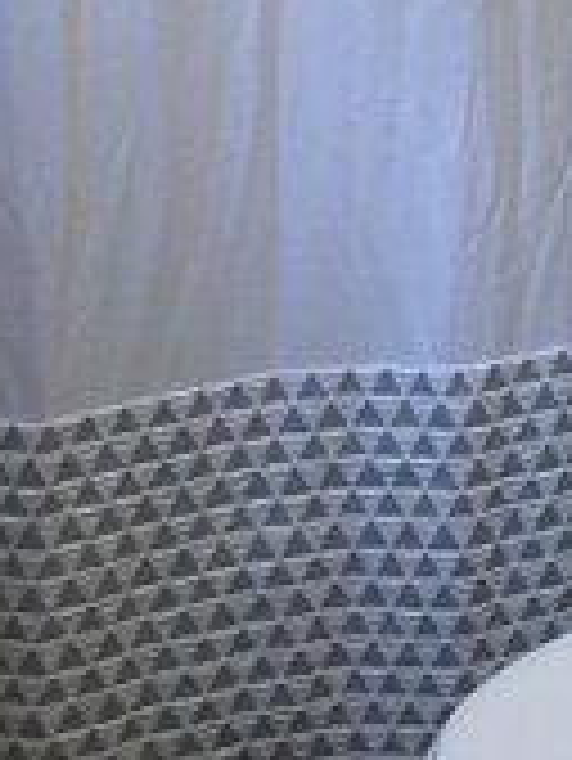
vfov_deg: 15.1
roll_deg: -1.4
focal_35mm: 118
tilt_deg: -3.4
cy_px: -486
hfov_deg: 11.7
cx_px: 986
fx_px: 2597
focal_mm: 4.25
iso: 64
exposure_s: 1/120
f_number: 1.8
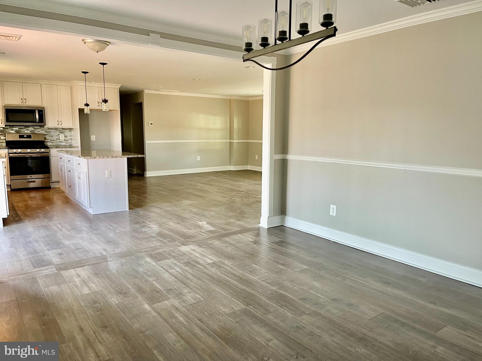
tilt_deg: -8.7
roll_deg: -0.1
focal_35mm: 26
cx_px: 241
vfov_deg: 53.1
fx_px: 362
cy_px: 180
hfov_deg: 67.3
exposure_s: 1/60
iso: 125
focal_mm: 5.1
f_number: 1.6
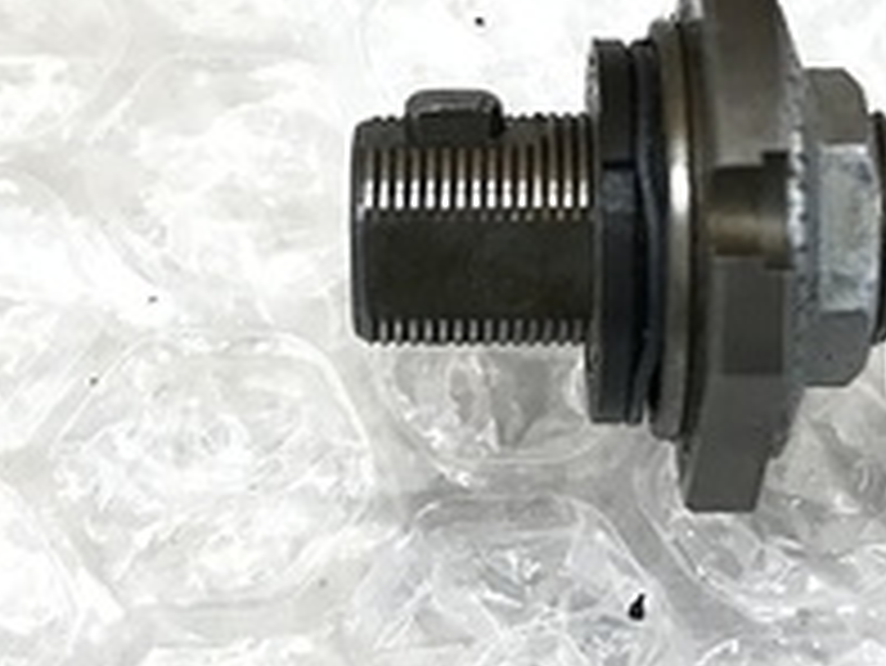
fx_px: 2331
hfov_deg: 21.5
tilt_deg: -60.1
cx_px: 499
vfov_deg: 16.2
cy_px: 207
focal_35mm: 91
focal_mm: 3.99
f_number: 1.8
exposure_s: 1/24
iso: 40
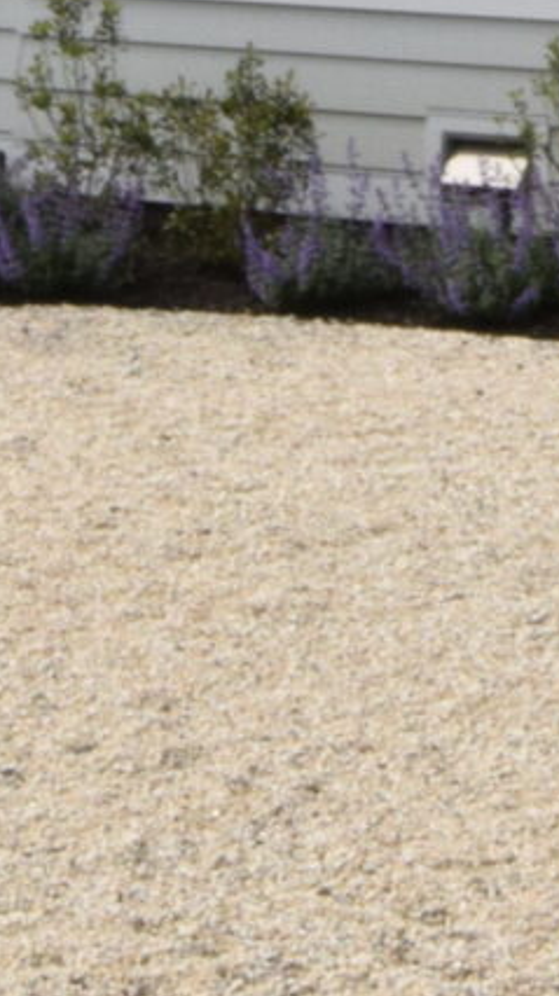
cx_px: 215
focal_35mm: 189
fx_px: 4990
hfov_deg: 6.4
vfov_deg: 10.9
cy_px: -544
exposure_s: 1/200
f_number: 29
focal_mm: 20
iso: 640
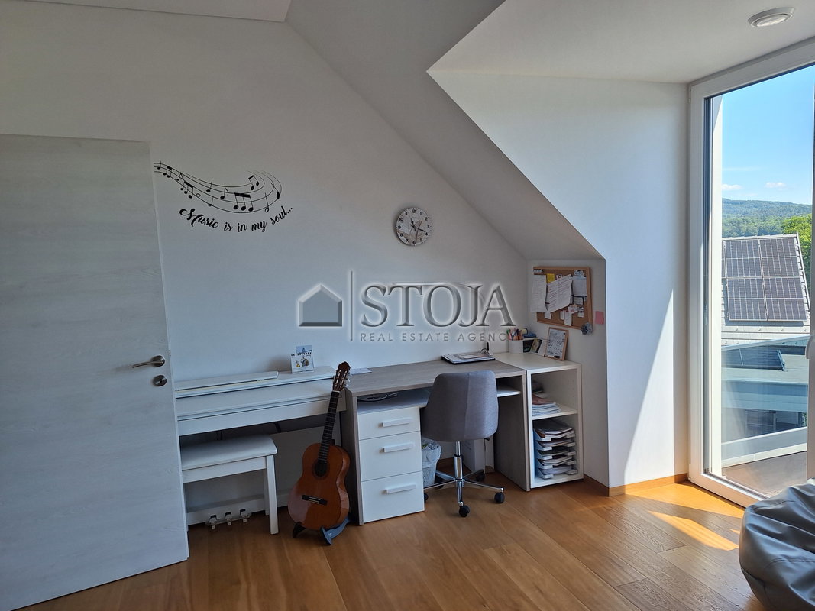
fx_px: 541
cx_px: 408
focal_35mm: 23
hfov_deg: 73.9
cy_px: 306
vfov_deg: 58.9
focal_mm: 5.54
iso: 40
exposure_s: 1/375
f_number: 1.8
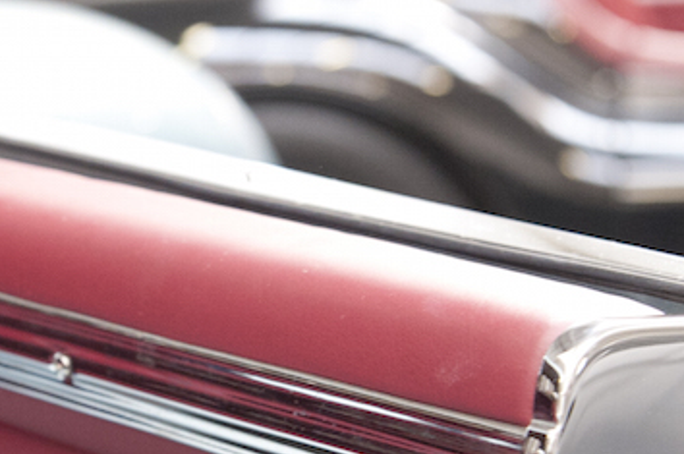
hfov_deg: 13.5
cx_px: 158
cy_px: 332
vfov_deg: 9.0
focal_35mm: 152
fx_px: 2884
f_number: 5.6
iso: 3200
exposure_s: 1/50
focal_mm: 42
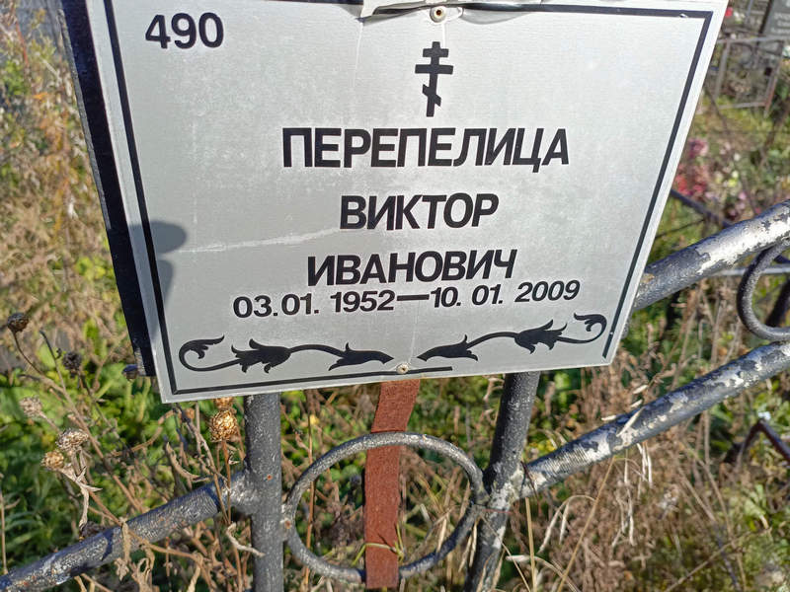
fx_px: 571
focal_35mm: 25
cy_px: 296
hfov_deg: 69.4
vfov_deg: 54.9
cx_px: 395
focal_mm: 4.76
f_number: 1.69
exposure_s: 1/809
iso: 111
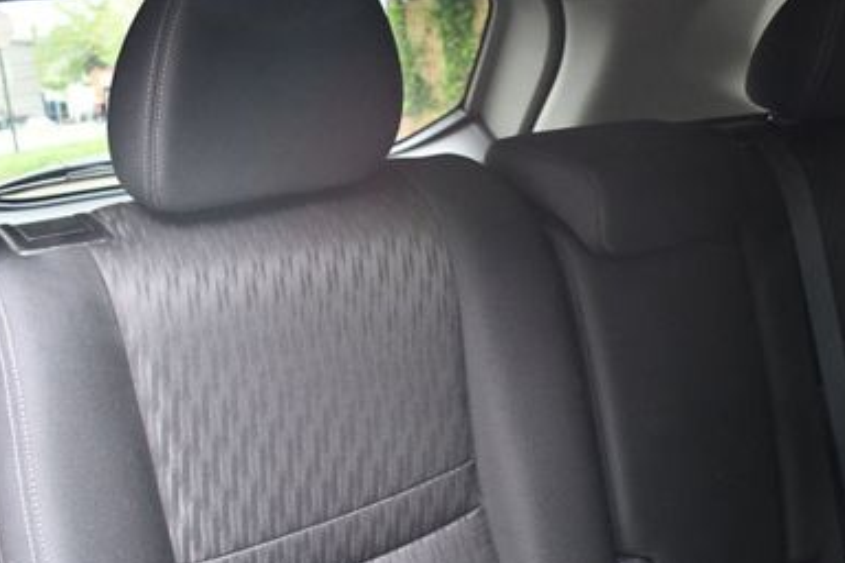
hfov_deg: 43.3
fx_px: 1056
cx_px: 517
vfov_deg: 29.7
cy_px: 358
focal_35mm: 45
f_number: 3.5
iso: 3200
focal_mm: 18
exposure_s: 1/60
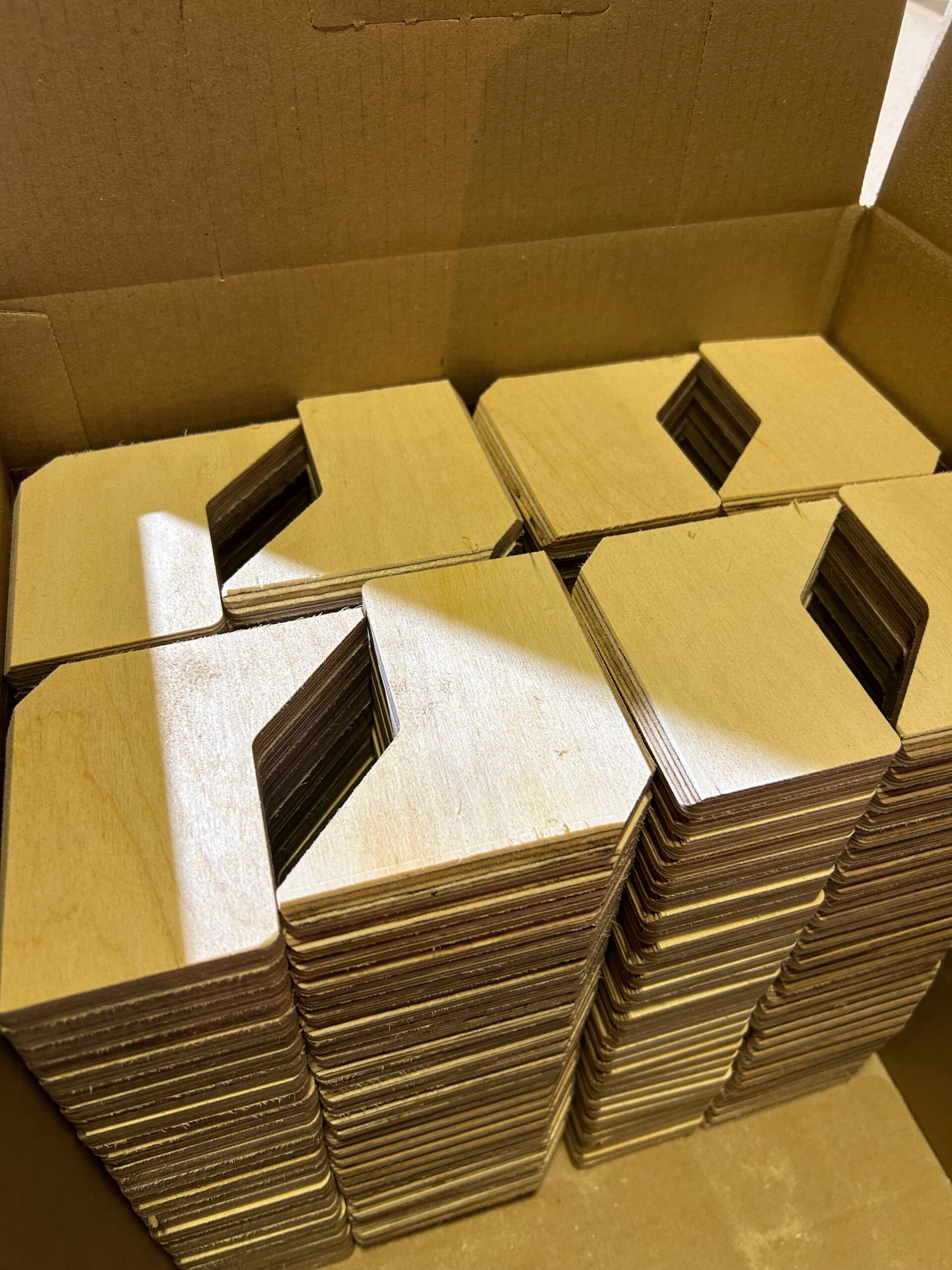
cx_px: 476
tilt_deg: -47.0
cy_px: 635
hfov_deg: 53.1
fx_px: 953
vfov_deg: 67.3
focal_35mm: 26
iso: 125
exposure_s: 1/50
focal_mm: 5.7
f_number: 1.5
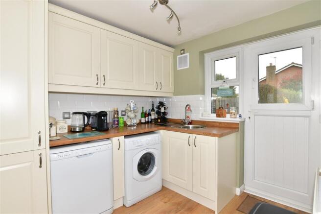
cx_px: 160
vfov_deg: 77.3
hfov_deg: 100.4
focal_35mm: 15
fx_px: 134
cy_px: 107
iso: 200
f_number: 6.3
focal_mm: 10
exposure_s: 1/160
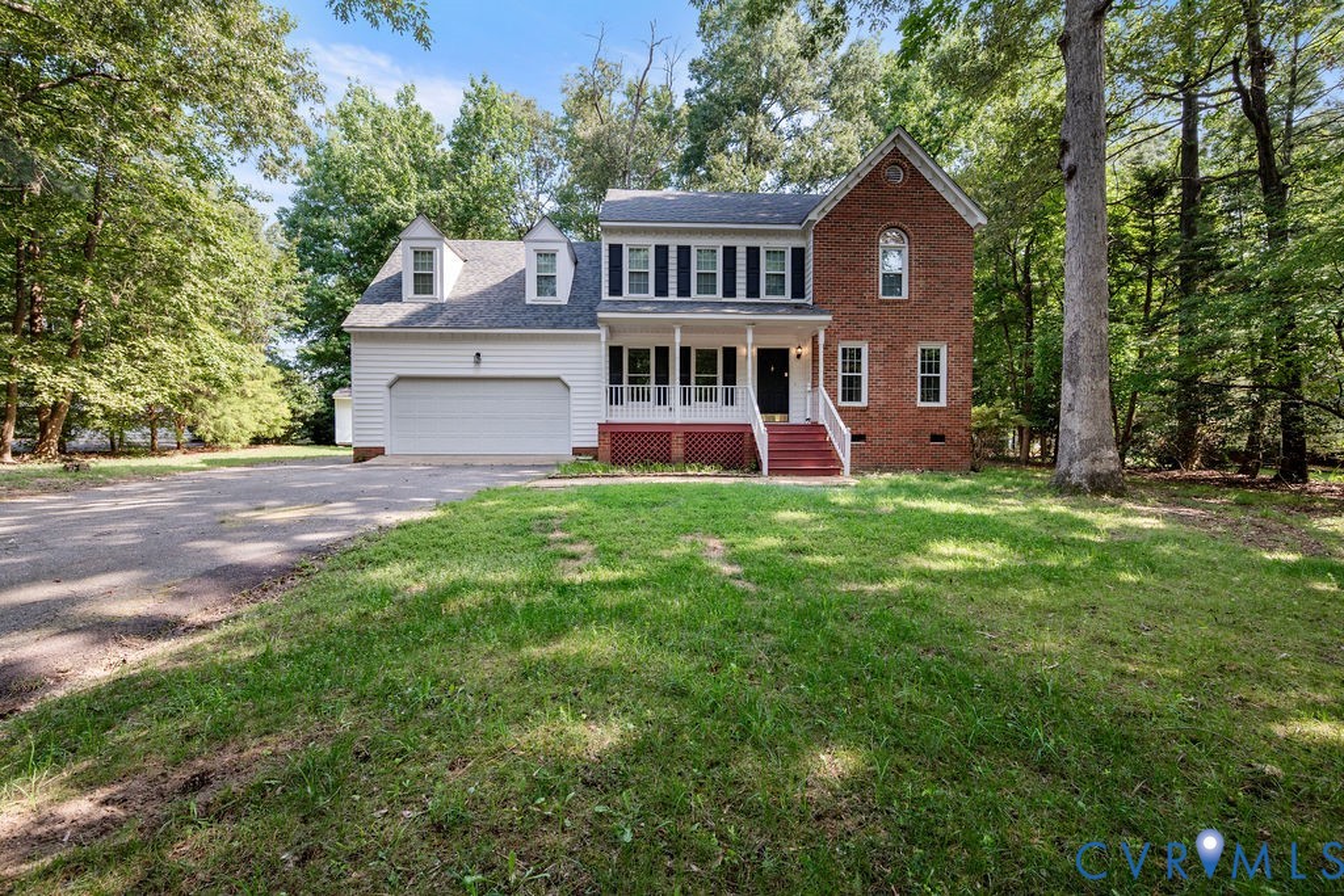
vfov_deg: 81.2
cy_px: 448
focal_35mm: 14
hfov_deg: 104.2
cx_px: 672
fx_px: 523
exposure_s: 1/80
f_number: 9
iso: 320
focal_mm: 14
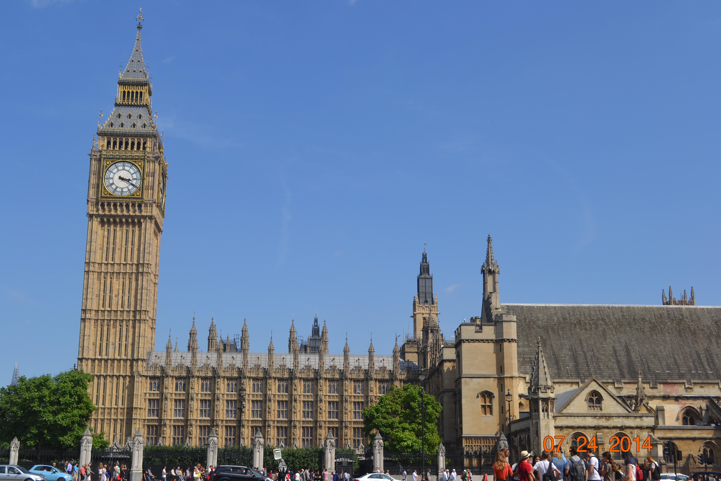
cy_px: 240
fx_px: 871
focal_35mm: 44
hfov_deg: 45.0
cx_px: 360
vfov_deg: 30.8
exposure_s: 1/320
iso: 100
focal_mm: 29
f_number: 9
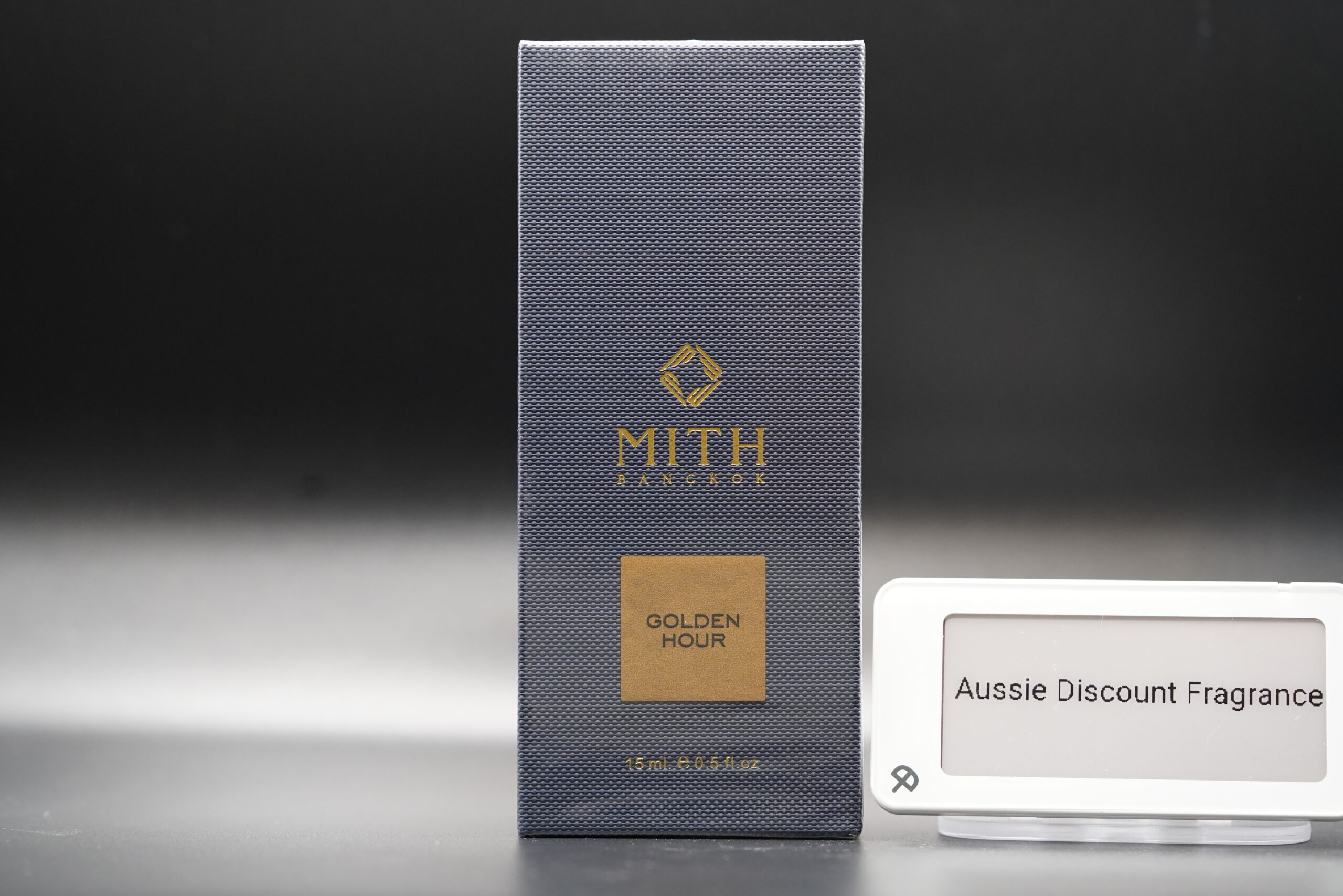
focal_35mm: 90
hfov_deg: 22.6
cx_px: 672
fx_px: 3357
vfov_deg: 15.2
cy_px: 448
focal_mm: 90
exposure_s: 1/100
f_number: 4
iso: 2500
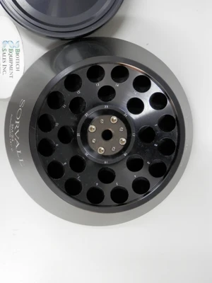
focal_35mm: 40
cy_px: 142
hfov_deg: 36.0
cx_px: 106
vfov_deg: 46.8
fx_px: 327
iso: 250
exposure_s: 1/10
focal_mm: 7.3
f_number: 3.7
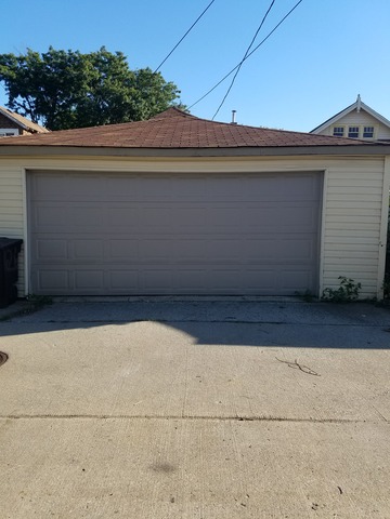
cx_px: 195
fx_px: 391
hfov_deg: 53.1
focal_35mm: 26
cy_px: 260
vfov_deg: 67.3
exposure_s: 1/1572
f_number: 1.7
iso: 50
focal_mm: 4.2
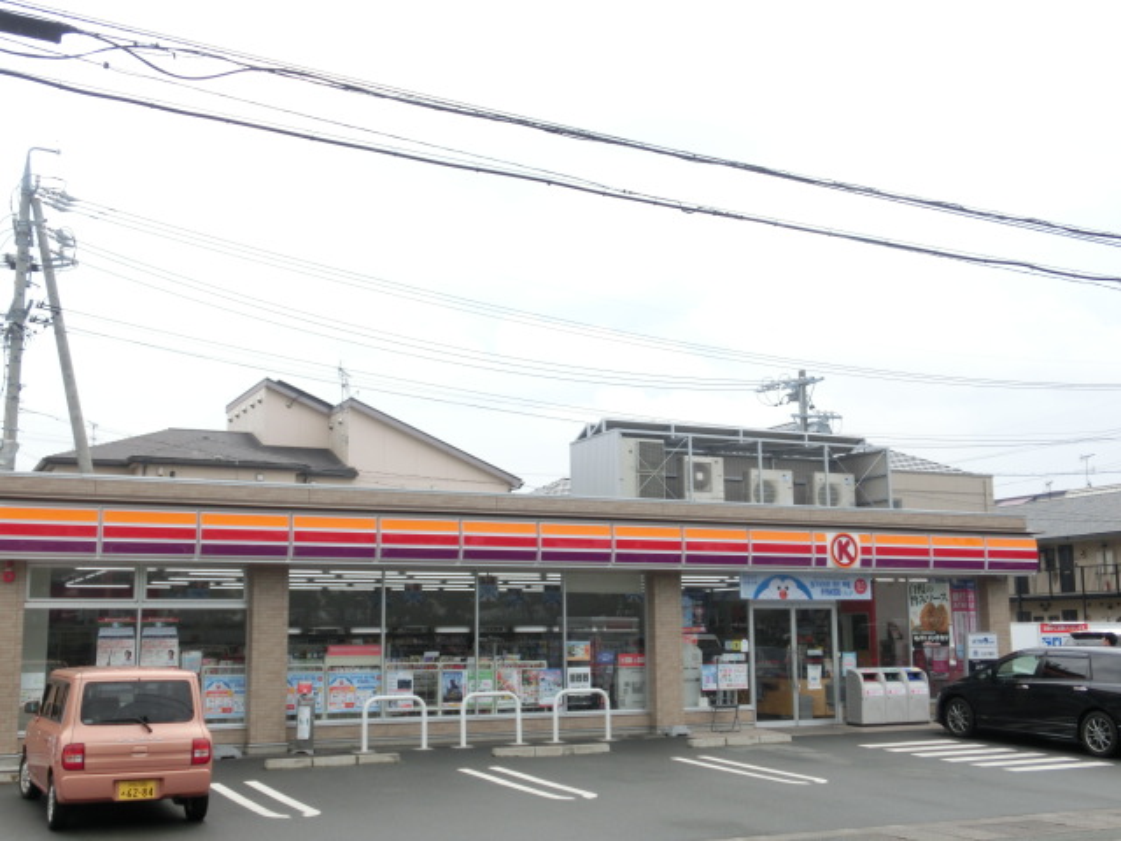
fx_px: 1295
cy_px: 420
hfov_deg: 46.8
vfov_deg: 36.0
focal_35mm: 40
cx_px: 560
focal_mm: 7.15
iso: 80
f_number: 4
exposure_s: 1/400
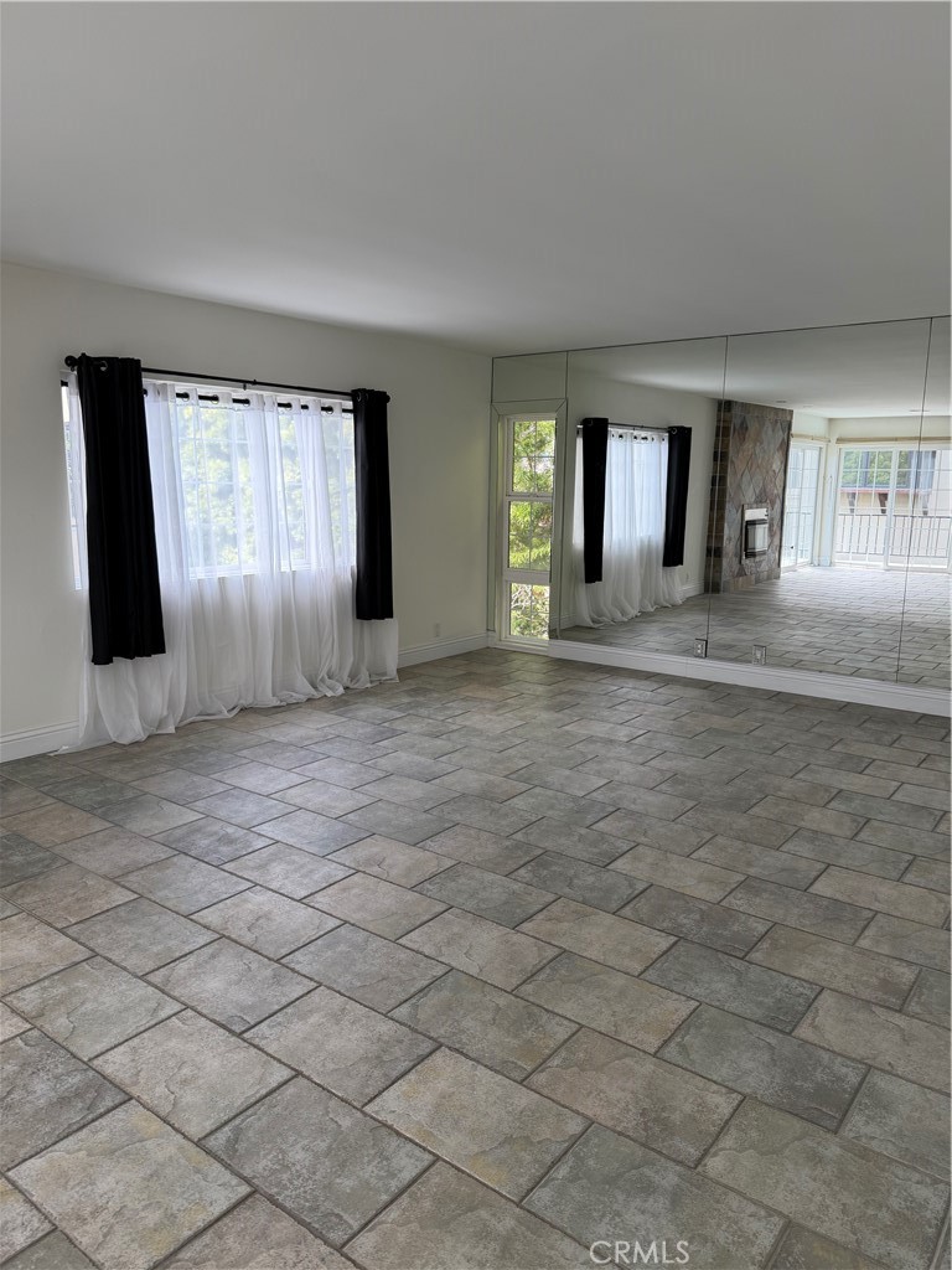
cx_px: 476
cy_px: 635
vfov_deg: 71.6
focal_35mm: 24
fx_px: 880
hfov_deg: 56.8
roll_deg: -1.7
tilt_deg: -11.4
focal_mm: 6.76
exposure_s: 1/180
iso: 80
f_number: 1.78
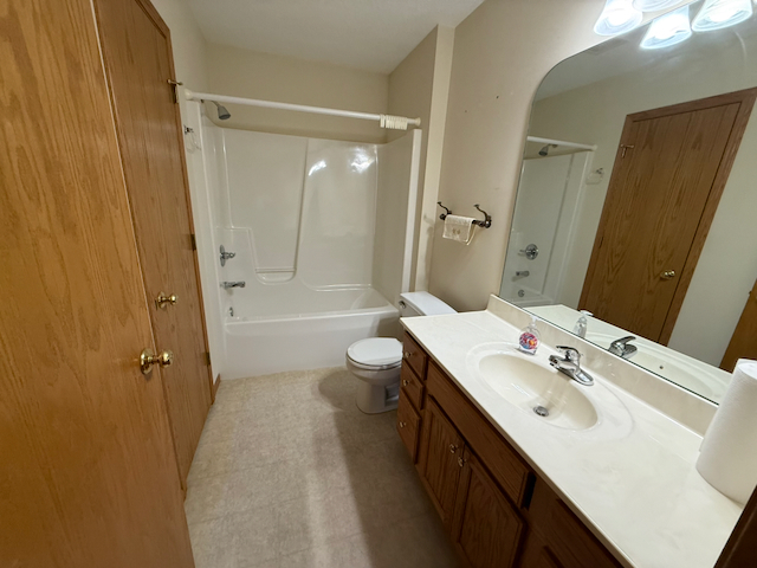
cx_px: 378
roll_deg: -3.6
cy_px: 284
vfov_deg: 85.7
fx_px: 306
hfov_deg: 102.1
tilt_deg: -15.6
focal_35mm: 14
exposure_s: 1/120
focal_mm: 2.22
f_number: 2.2
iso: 200
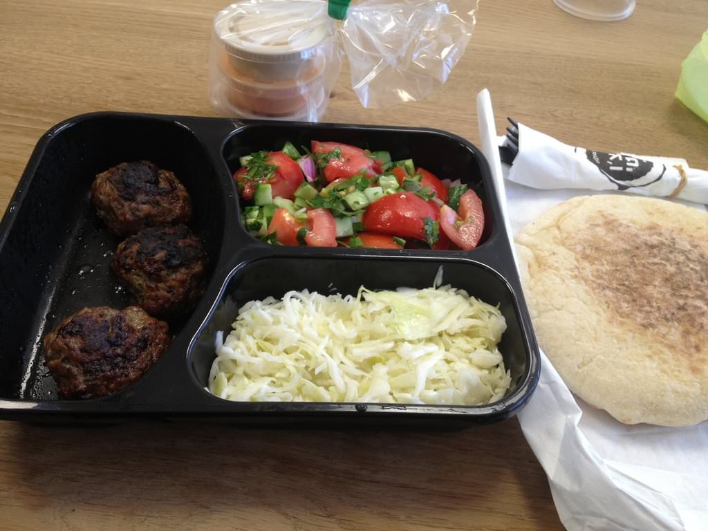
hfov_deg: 52.6
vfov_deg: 40.7
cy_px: 266
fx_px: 716
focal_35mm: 35
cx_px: 354
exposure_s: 1/40
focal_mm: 4.28
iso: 50
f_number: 2.4
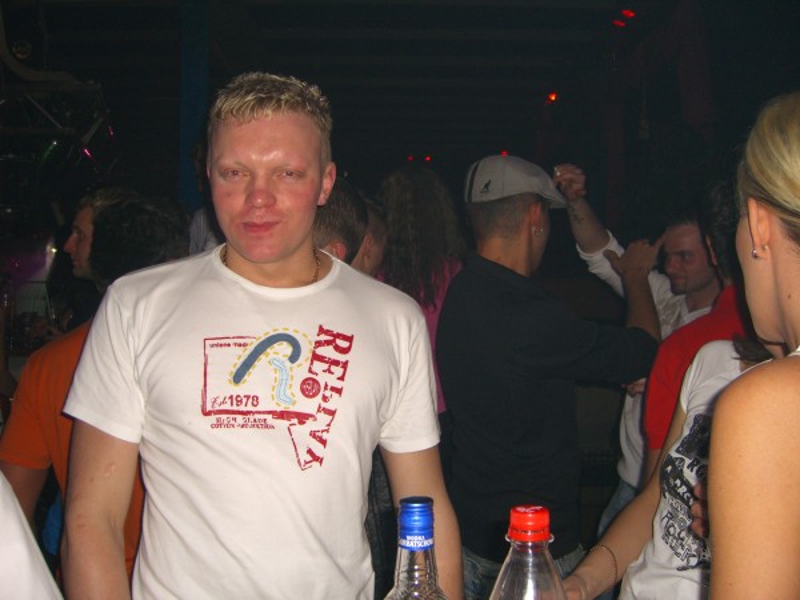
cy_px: 300
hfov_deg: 49.0
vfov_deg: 37.7
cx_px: 400
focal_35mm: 38
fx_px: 878
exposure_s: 1/60
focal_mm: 7.9
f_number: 2.8
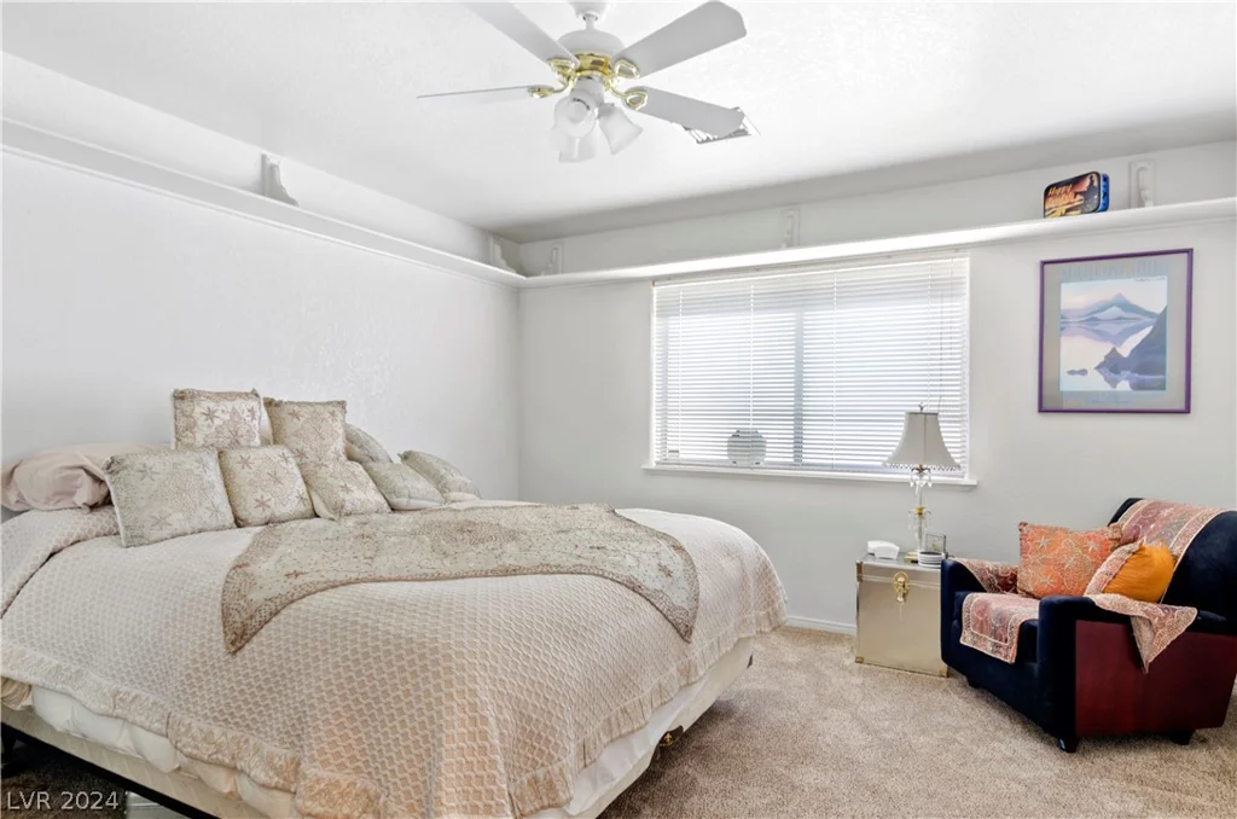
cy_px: 410
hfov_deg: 90.1
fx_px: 617
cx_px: 618
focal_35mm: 18
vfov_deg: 67.1
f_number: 8
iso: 100
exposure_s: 1.3
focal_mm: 12
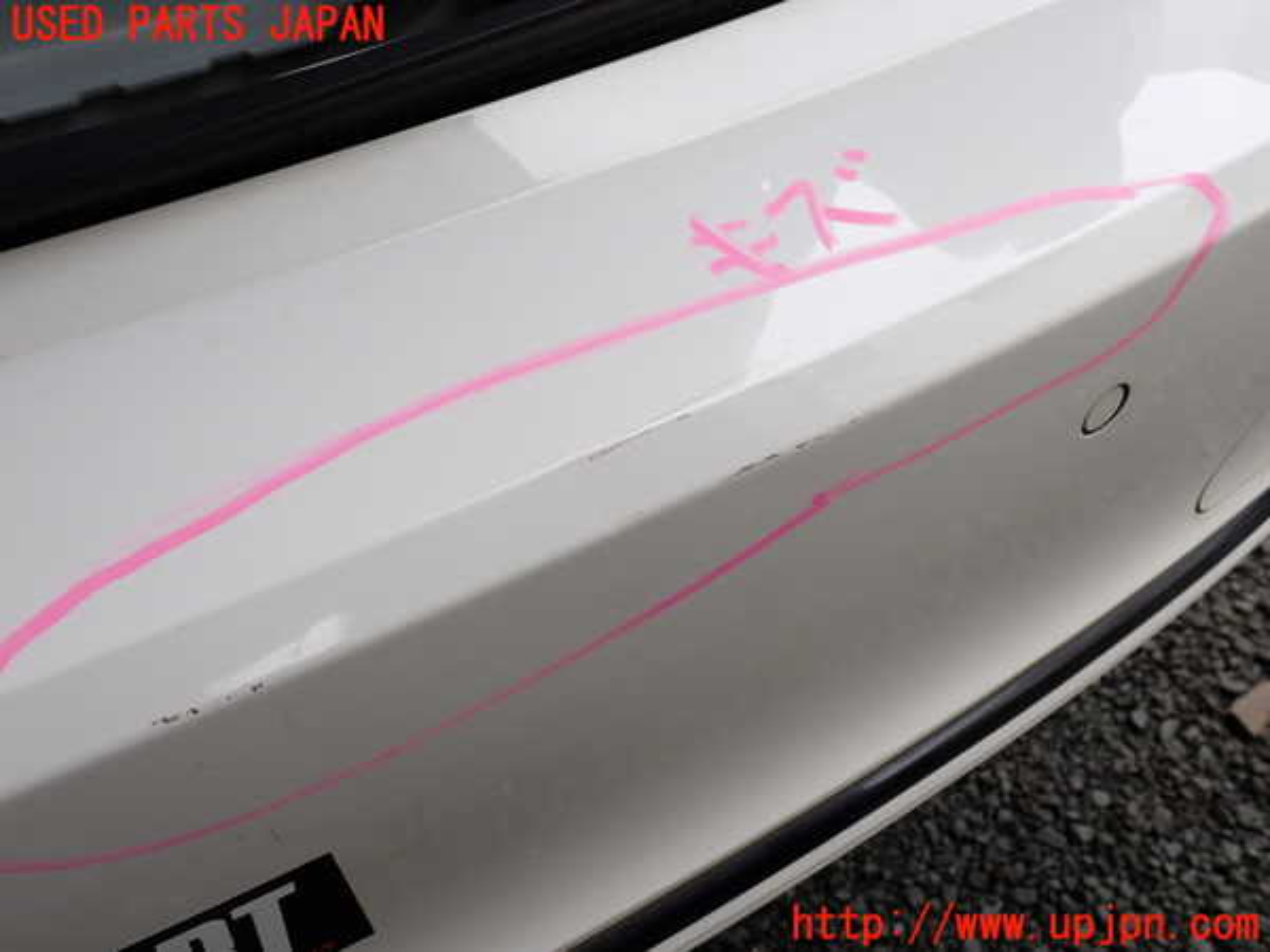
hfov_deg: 60.0
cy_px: 476
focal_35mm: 30
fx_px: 1101
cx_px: 635
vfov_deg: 46.8
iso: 100
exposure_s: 1/320
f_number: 3.2
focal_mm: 5.4
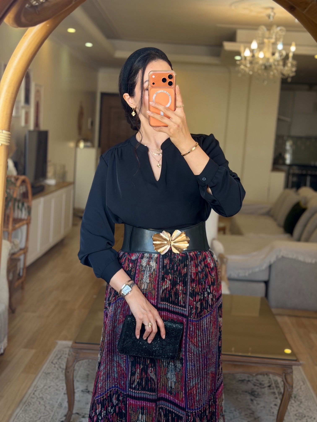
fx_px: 586
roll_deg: -3.4
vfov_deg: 39.7
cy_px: 211
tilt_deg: -16.5
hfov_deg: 30.3
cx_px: 158
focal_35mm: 48
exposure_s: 1/127
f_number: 1.78
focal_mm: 6.76
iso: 50
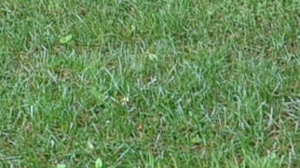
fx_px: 1718
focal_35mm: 216
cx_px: -13
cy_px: -358
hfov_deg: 9.9
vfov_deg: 5.3
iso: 400
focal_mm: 18
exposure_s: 1/125
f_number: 5.6
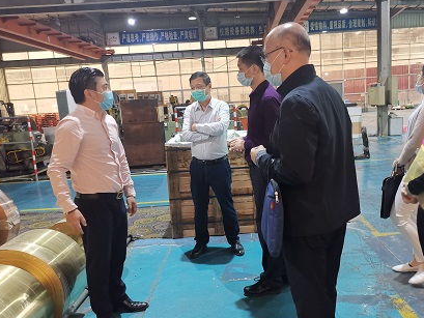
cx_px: 252
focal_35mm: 33
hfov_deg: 55.0
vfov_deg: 42.9
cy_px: 172
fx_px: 404
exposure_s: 1/50
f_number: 1.8
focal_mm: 4.75
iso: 400
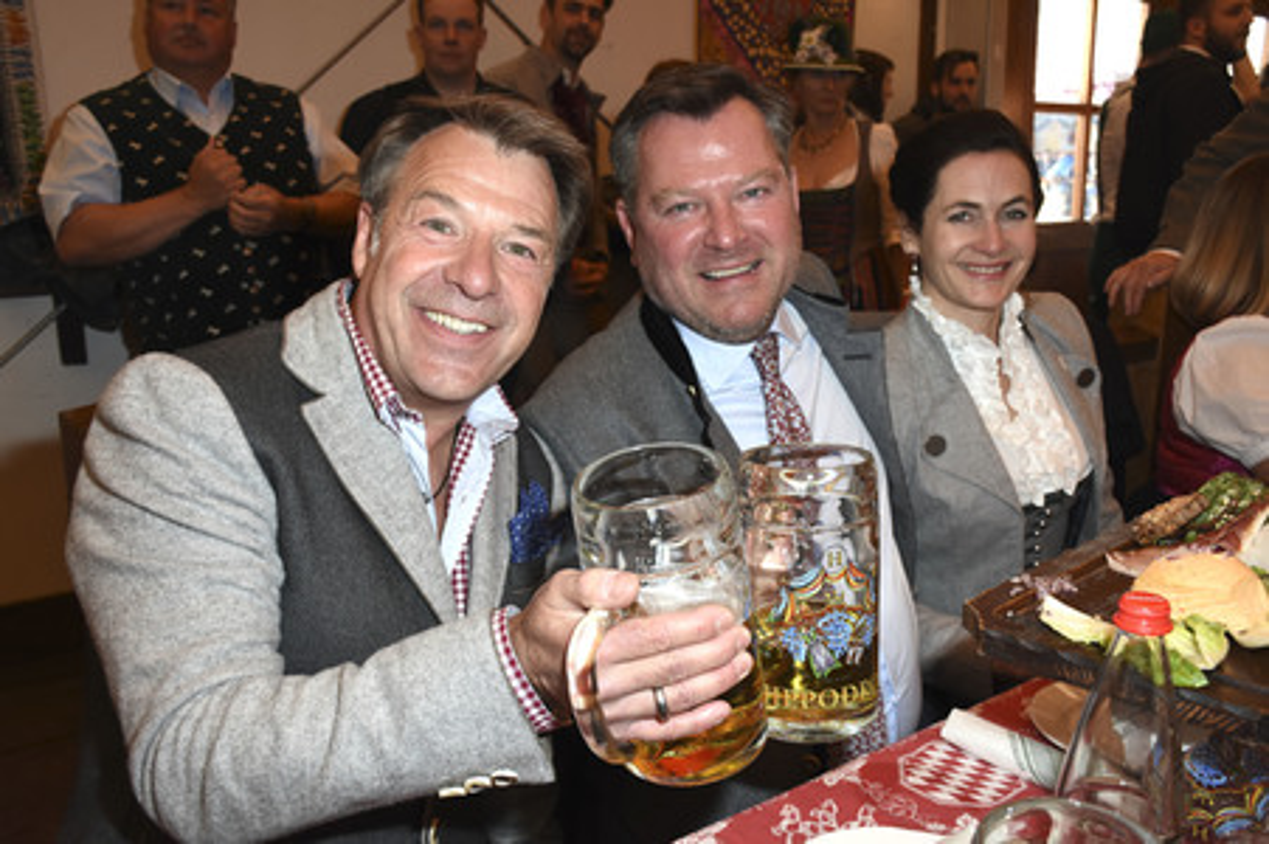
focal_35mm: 33
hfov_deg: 57.3
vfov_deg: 39.9
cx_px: 634
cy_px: 422
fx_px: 1162
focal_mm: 22
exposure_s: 1/160
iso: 800
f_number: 5.6
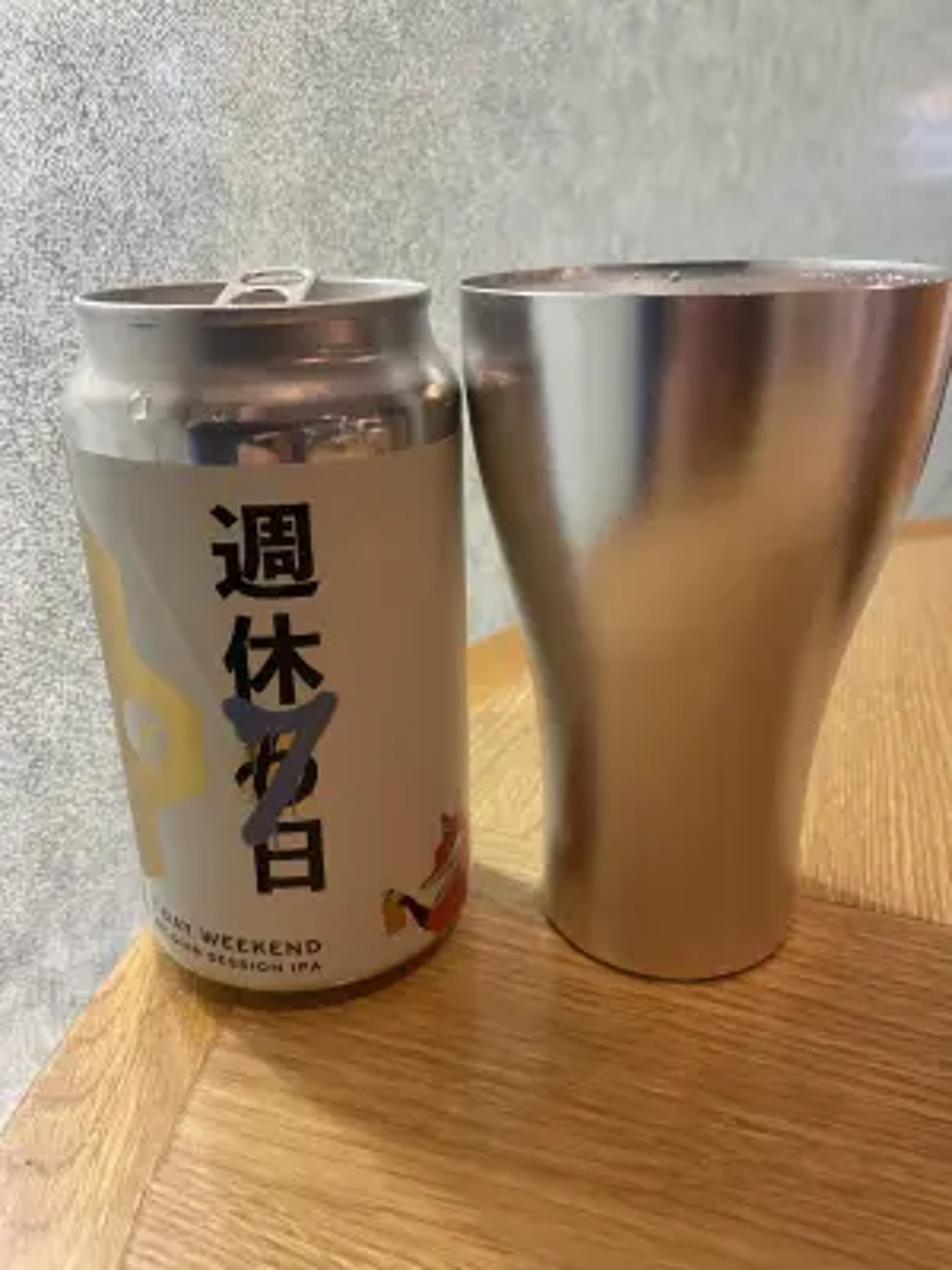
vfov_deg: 67.3
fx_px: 953
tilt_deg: -23.7
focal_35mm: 26
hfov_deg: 53.1
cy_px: 635
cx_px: 476
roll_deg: +1.7
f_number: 1.6
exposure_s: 1/60
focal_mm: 4.2
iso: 320
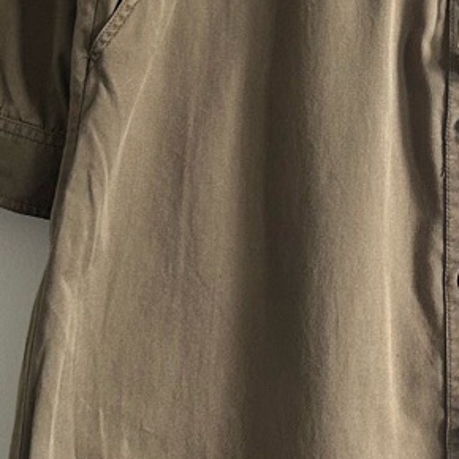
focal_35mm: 127
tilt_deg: +0.8
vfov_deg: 13.6
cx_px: 502
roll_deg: +0.2
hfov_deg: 13.5
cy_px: 40
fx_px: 1905
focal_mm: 5.7
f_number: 1.5
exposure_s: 1/110
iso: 125
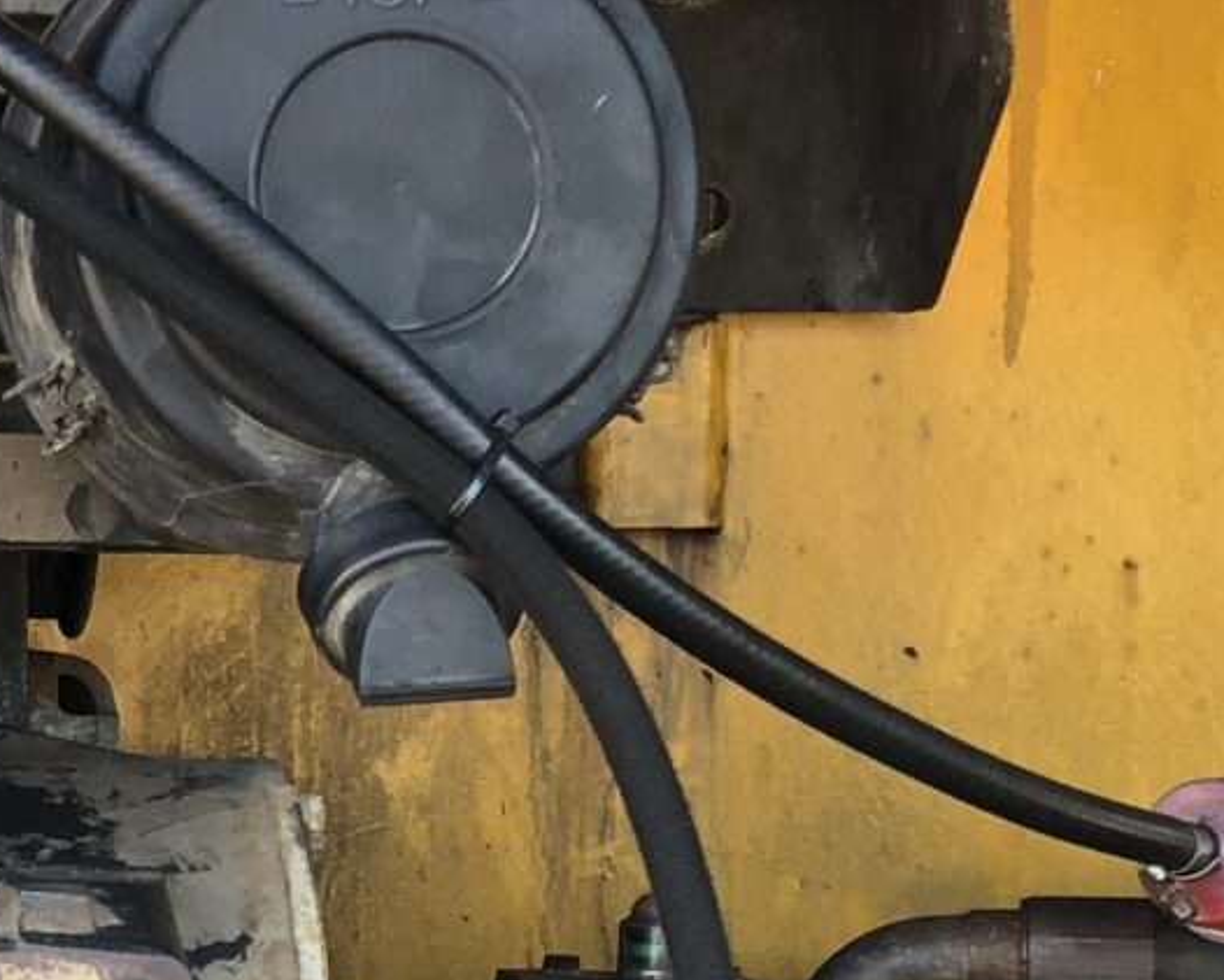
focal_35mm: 133
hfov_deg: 14.3
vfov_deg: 11.5
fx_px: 4819
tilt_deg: -4.5
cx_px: 40
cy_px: 1038
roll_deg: -0.7
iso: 64
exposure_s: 1/120
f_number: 1.8
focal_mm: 3.99
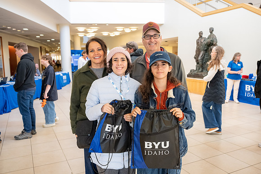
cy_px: 90
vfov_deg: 43.7
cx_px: 130
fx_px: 217
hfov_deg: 62.0
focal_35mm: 30
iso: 1250
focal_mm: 27.5
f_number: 3.5
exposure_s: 1/160
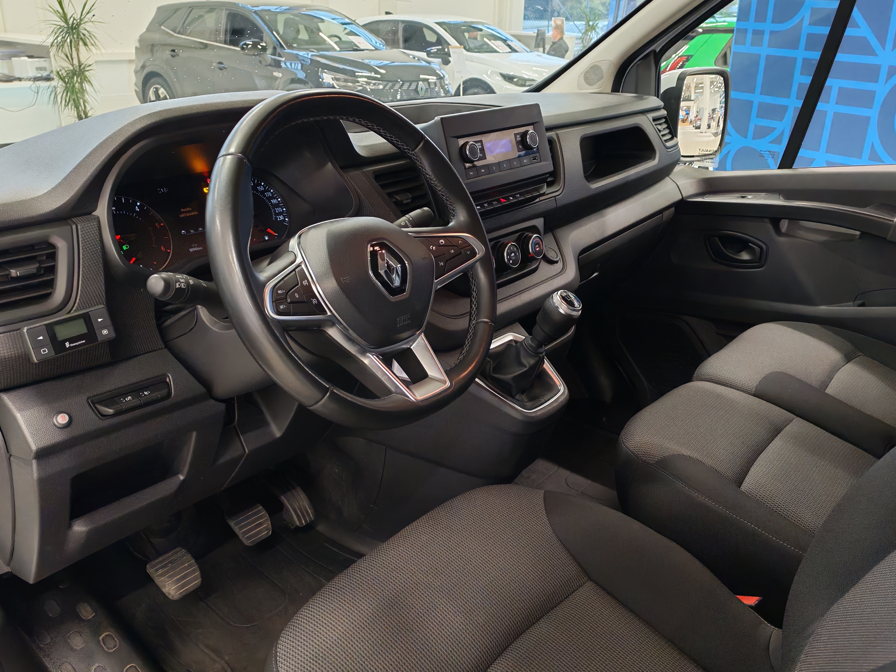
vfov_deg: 44.2
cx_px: 448
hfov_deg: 56.8
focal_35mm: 32
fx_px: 828
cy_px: 336
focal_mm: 6.12
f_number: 1.9
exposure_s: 1/100
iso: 1250
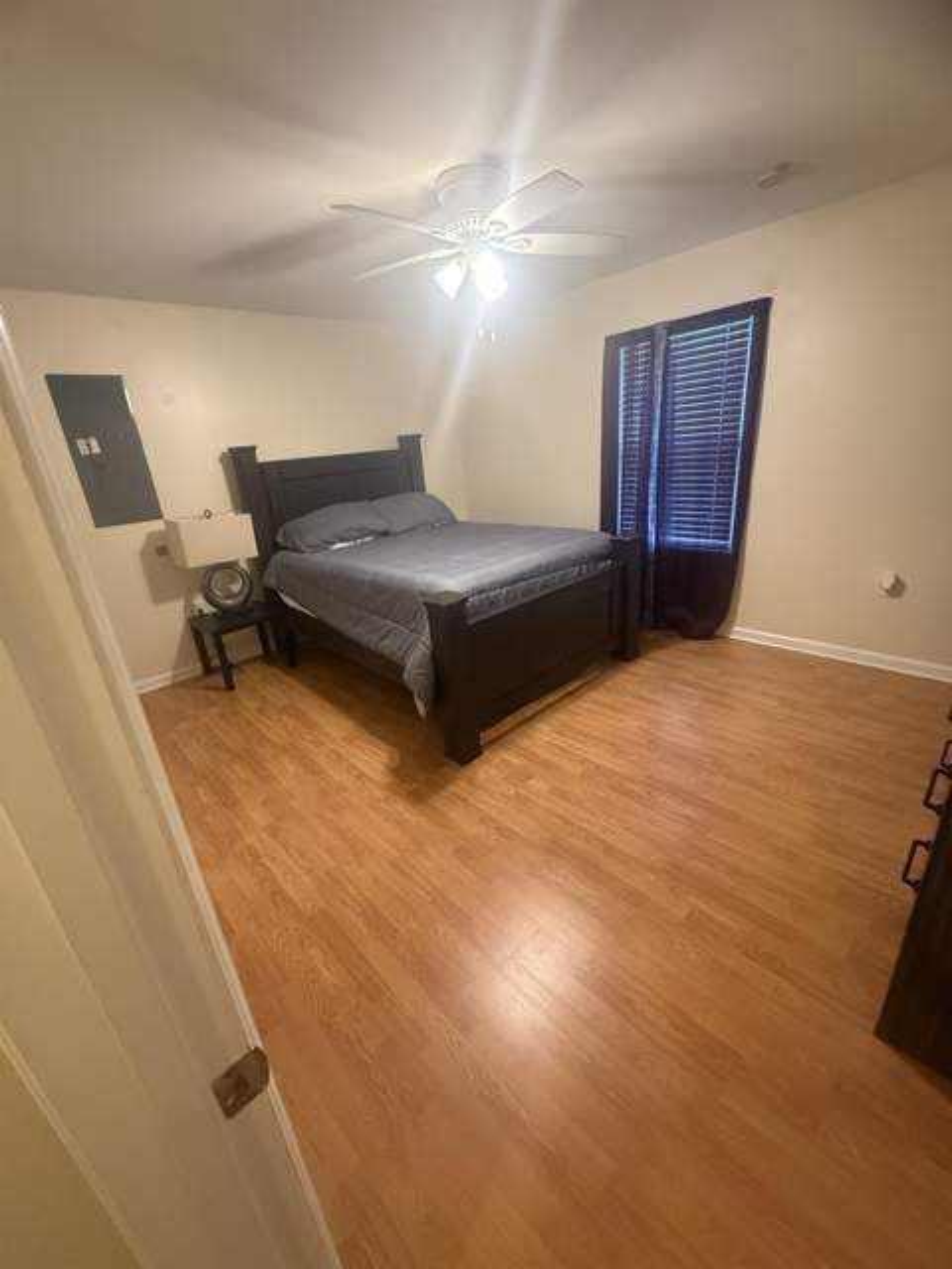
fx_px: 513
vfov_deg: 102.1
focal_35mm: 14
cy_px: 634
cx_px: 476
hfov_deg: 85.7
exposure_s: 1/60
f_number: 2.2
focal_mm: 2.22
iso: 800
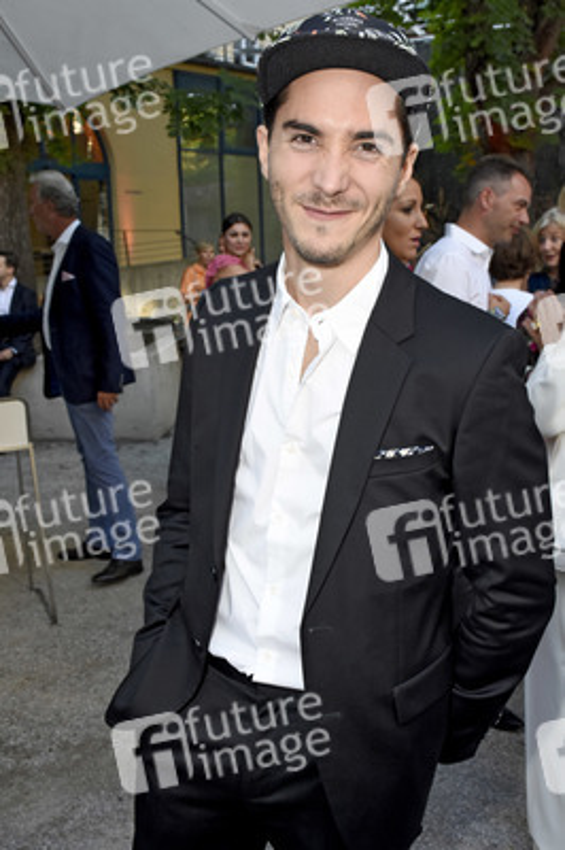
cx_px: 282
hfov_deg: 36.8
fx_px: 849
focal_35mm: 36
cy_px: 425
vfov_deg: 53.2
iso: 800
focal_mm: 24
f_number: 6.3
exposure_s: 1/160
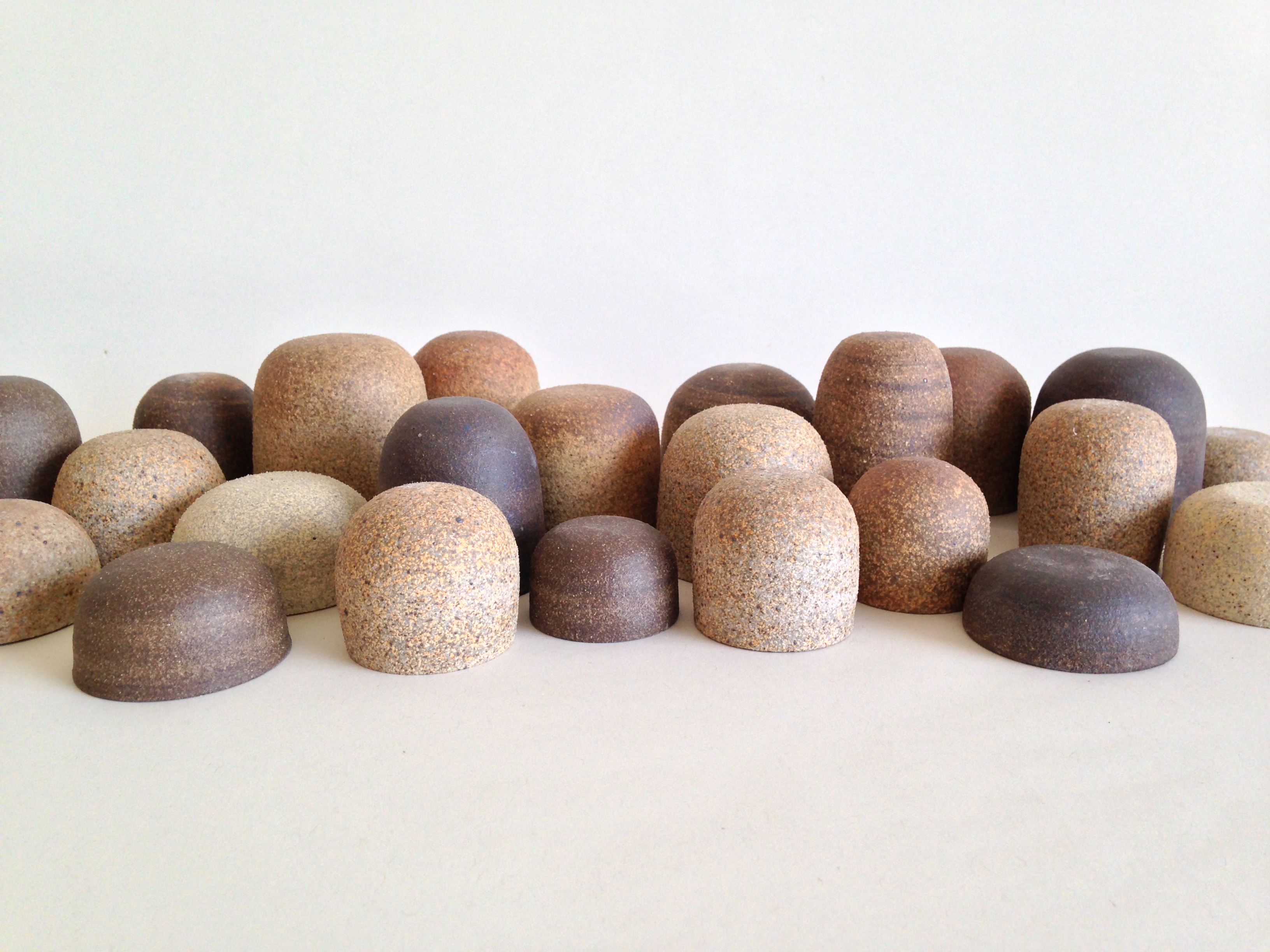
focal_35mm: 33
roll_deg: +1.3
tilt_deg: -16.2
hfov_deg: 55.4
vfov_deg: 42.9
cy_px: 476
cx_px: 635
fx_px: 1211
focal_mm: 4.12
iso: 50
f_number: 2.4
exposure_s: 1/40
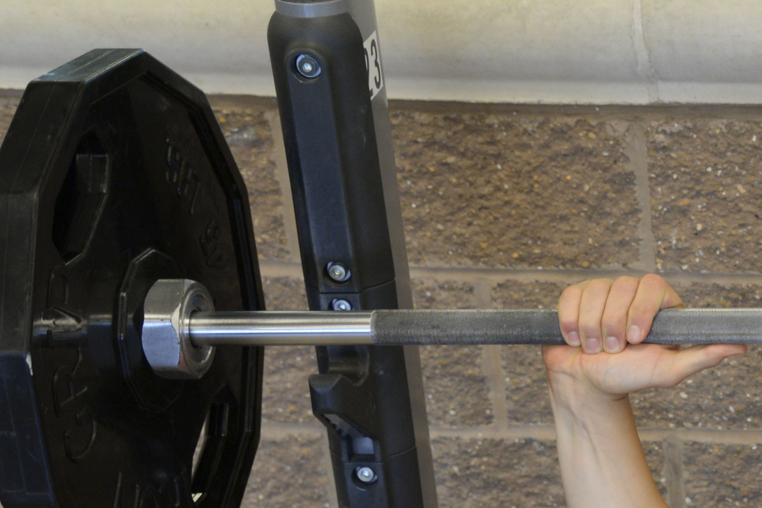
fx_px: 2265
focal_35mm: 107
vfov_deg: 12.8
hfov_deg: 17.7
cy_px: 366
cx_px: 1032
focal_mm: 38
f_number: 5.6
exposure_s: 1/80
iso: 1250
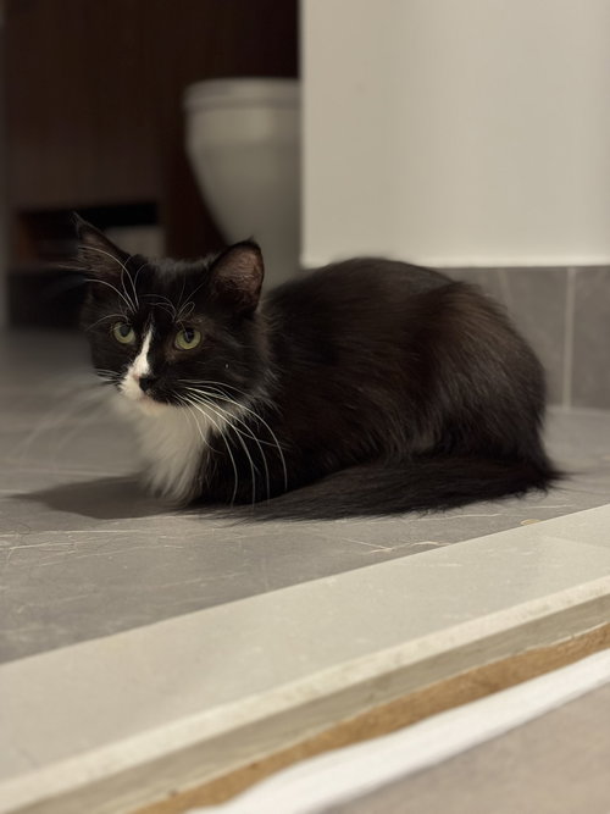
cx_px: 305
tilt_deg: -6.5
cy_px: 407
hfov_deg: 30.3
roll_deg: +0.6
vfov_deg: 39.7
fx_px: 1128
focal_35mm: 48
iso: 500
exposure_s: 1/40
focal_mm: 6.76
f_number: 1.78
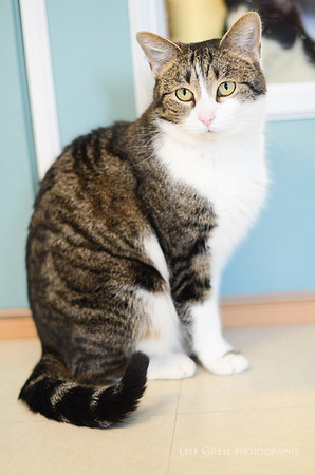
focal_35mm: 75
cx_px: 158
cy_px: 238
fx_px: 989
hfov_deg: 18.1
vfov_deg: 27.0
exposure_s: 1/250
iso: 800
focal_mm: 50
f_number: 1.8
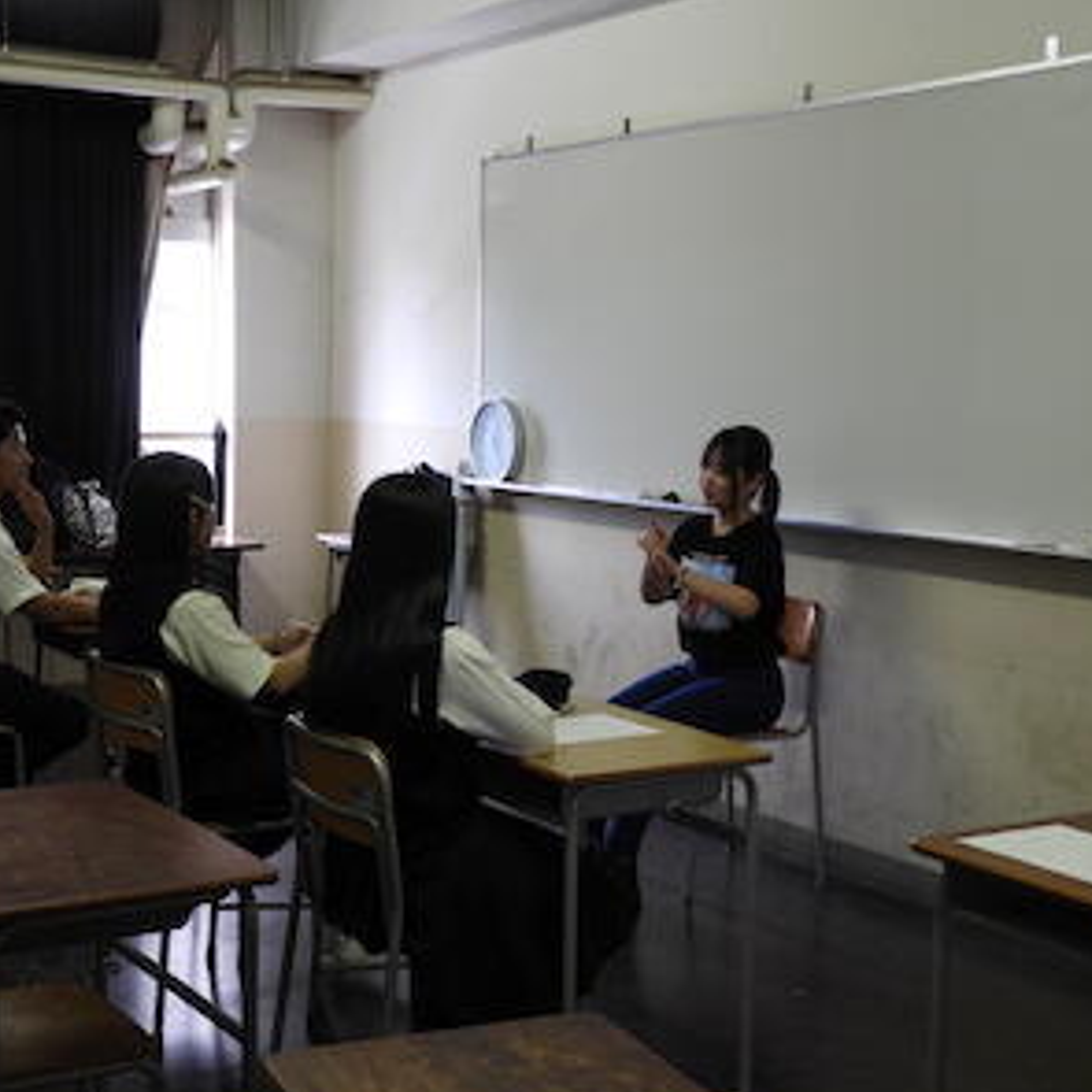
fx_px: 1927
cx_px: 400
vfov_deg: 31.6
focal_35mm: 54
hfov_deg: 31.5
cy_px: 548
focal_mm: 8.1
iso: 220
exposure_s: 1/30
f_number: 4
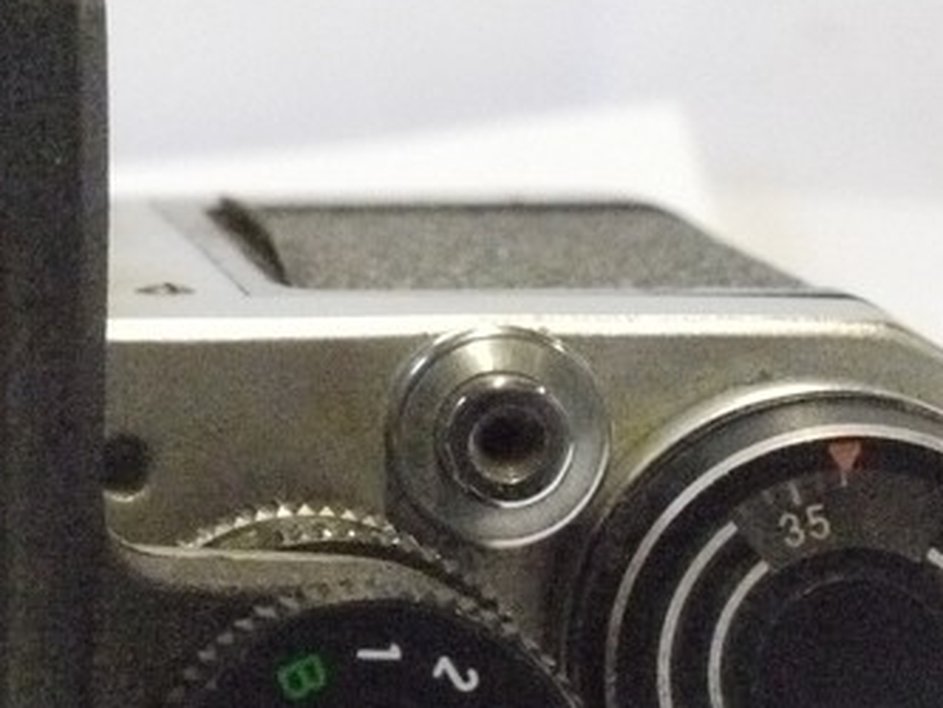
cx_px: -428
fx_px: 5886
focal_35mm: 216
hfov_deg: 9.0
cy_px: -31
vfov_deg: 6.9
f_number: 9
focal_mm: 30
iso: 3200
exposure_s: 1/80
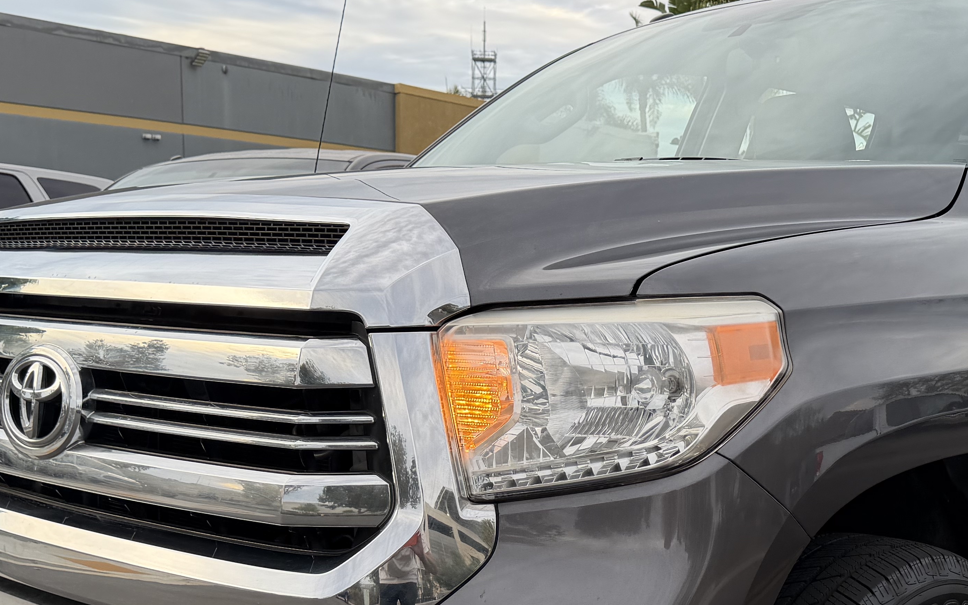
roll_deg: -1.6
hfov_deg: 38.6
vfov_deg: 24.3
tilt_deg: -11.5
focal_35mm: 52
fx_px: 1372
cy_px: 525
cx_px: 609
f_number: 1.78
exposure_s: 1/547
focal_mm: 6.76
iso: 80
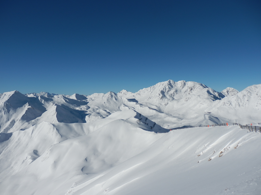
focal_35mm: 25
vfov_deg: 54.9
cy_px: 98
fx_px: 188
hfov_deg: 69.4
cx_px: 130
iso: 80
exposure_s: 1/500
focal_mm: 4.5
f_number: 8.7
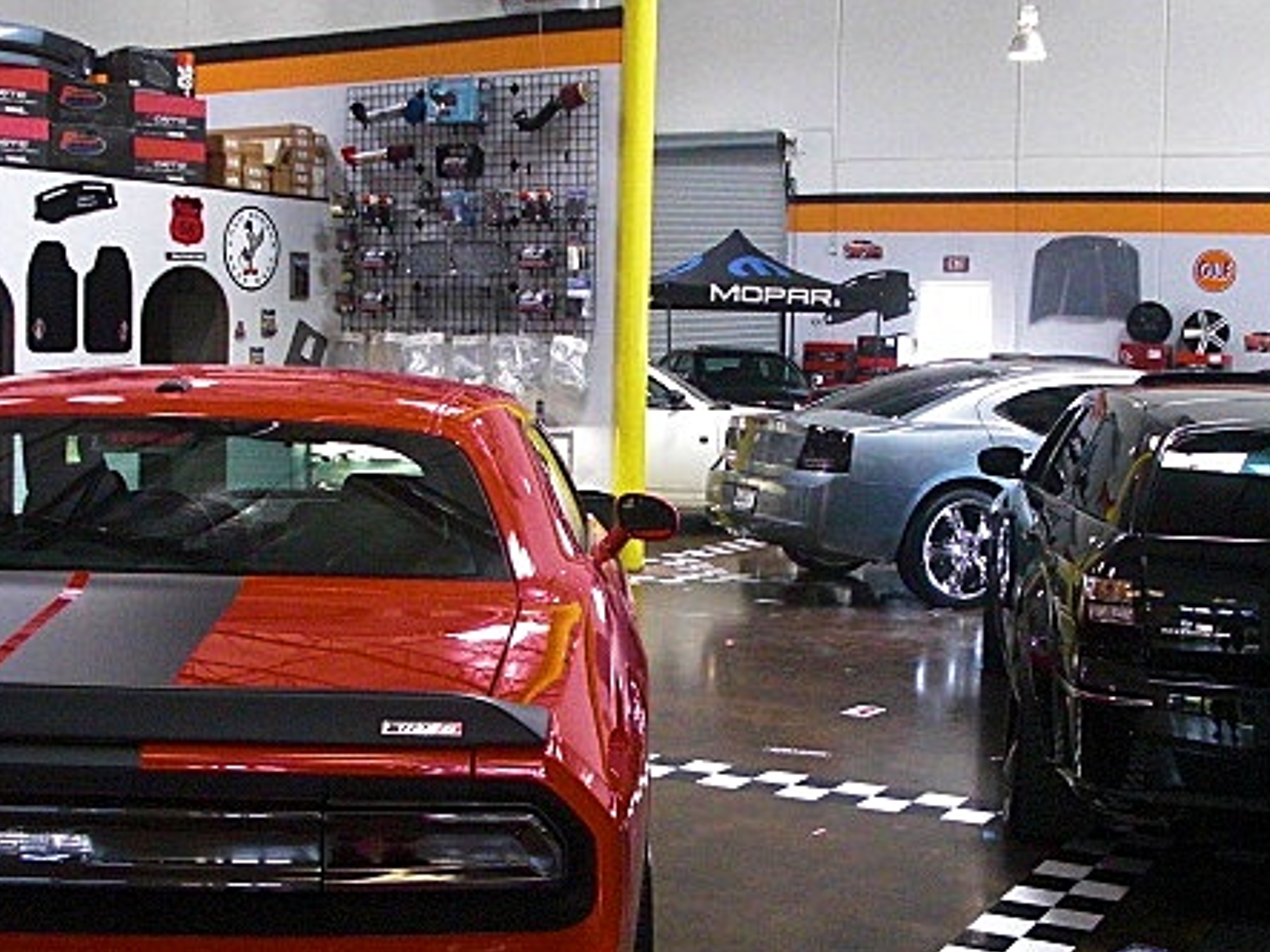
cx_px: 668
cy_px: 548
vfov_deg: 28.0
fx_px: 1907
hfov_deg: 36.8
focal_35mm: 52
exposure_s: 1/100
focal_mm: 6.3
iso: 800
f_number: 2.8
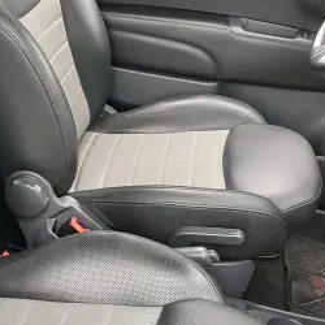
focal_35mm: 52
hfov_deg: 30.2
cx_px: -12
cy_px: 135
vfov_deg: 32.7
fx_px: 552
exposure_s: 1/100
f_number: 1.8
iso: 152
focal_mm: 5.56
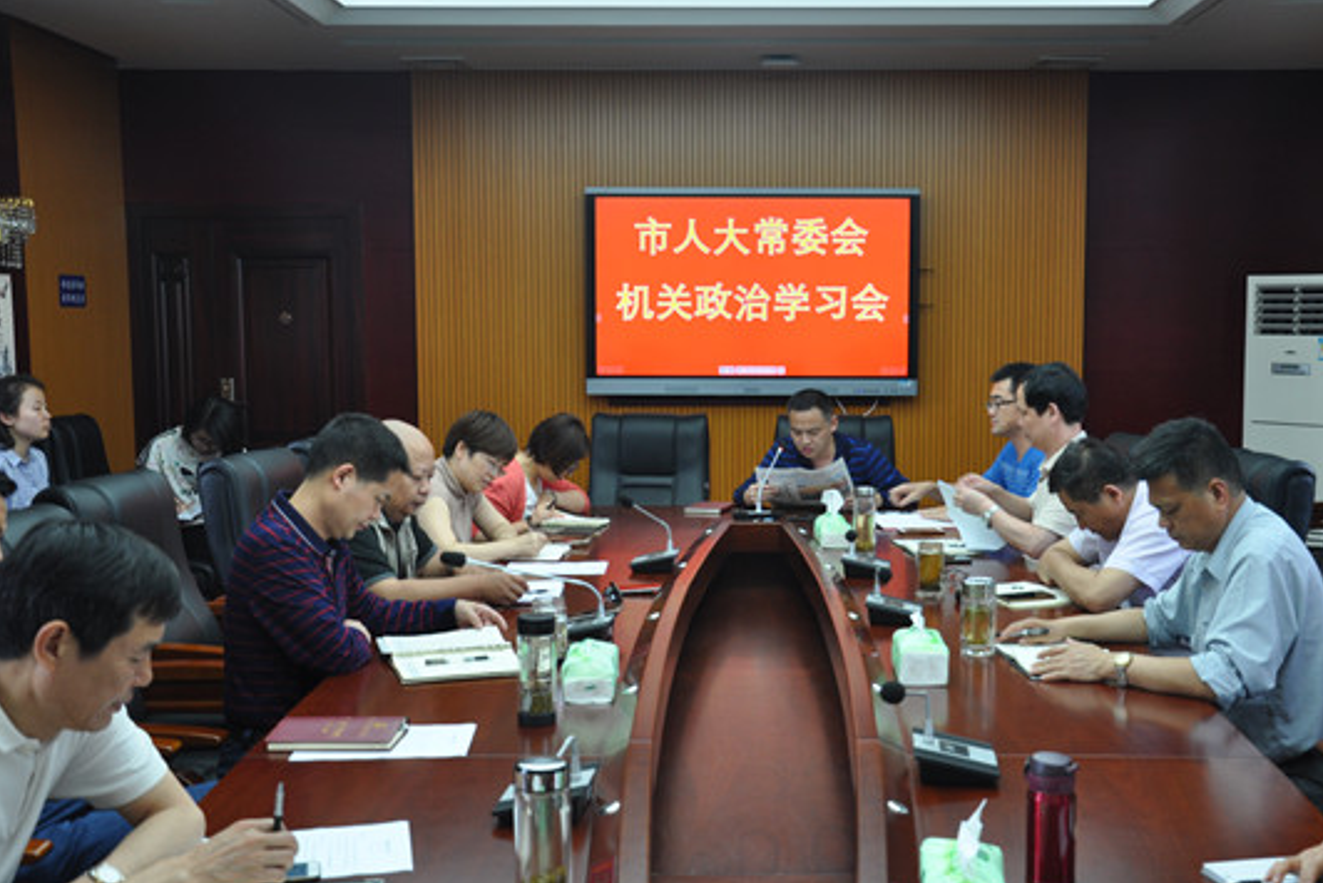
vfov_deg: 30.5
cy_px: 458
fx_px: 1617
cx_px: 741
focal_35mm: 44
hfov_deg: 44.4
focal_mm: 26
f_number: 5.6
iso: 400
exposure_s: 1/30
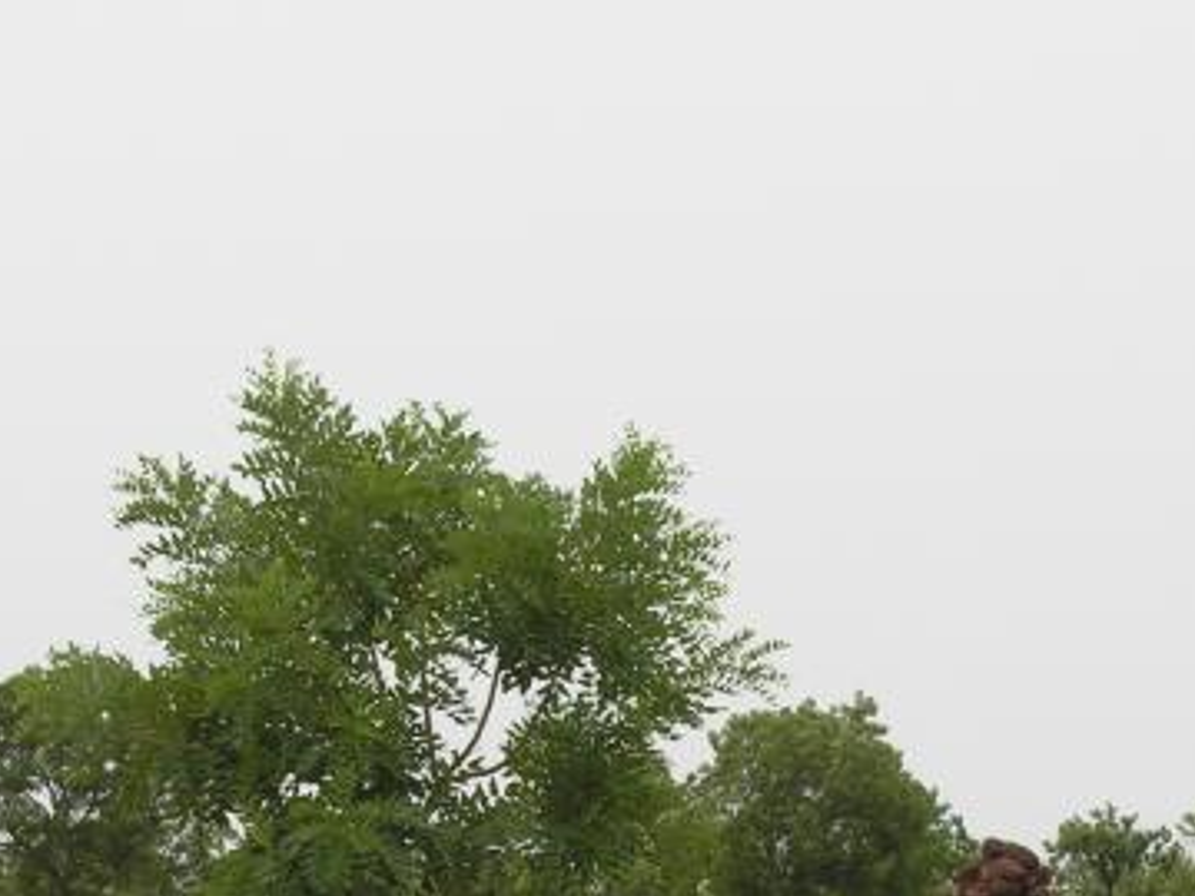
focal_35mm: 222
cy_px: 1115
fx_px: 7664
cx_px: 900
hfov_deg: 8.9
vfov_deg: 6.6
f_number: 7.6
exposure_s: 1/168
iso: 50
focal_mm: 19.8
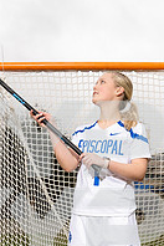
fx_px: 451
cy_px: 227
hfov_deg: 20.6
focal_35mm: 66
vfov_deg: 29.1
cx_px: 72
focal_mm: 29
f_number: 6.3
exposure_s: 1/250
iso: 200
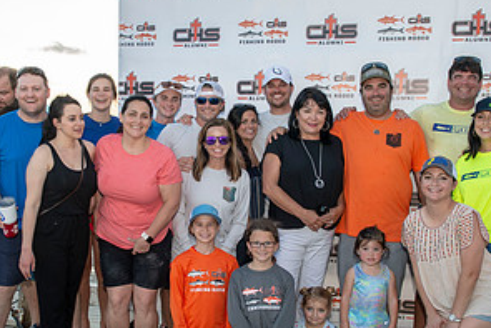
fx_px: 750
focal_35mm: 55
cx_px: 200
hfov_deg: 36.1
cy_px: 203
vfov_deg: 24.6
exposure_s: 1/160
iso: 200
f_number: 4.5
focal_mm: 28
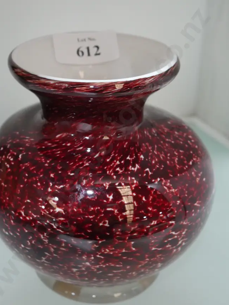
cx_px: 95
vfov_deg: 31.2
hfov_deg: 23.6
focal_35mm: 62
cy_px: 158
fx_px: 546
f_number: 5.3
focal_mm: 26
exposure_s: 1/60
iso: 2000
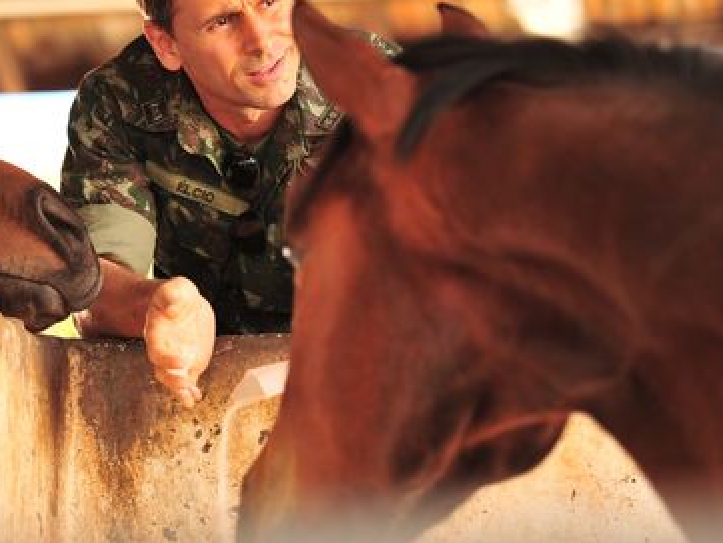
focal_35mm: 193
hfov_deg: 10.2
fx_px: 4032
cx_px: 232
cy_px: 177
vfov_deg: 7.7
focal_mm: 125
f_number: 2.8
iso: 250
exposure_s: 1/400
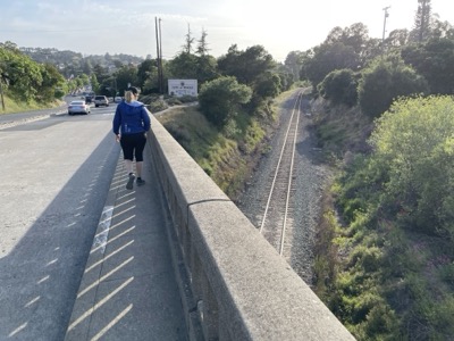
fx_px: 341
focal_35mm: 26
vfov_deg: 53.1
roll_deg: -1.5
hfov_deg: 67.3
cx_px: 227
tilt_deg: -17.3
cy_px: 170
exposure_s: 1/1092
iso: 32
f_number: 1.6
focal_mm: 4.2
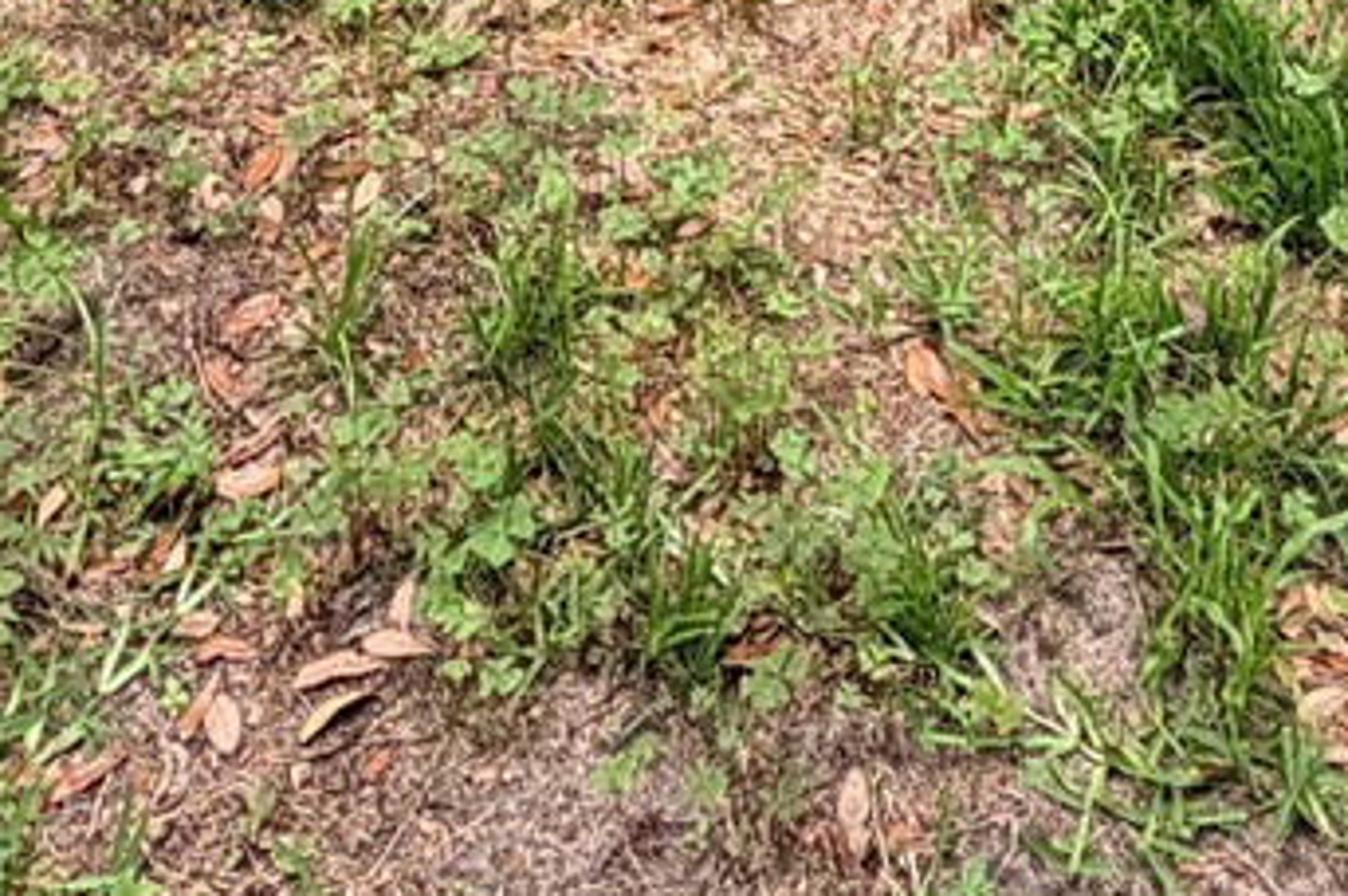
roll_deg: +1.7
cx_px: 778
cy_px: -1159
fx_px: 2544
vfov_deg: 14.4
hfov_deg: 29.6
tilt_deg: -9.8
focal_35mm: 68
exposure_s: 1/188
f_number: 2.2
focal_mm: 2.22
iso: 40
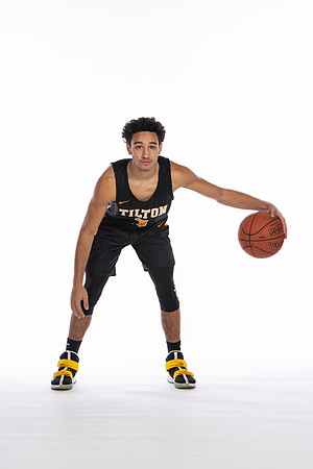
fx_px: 1858
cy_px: 234
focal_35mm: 142
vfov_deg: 14.4
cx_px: 156
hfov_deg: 9.6
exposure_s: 1/100
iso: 100
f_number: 5.6
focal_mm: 95
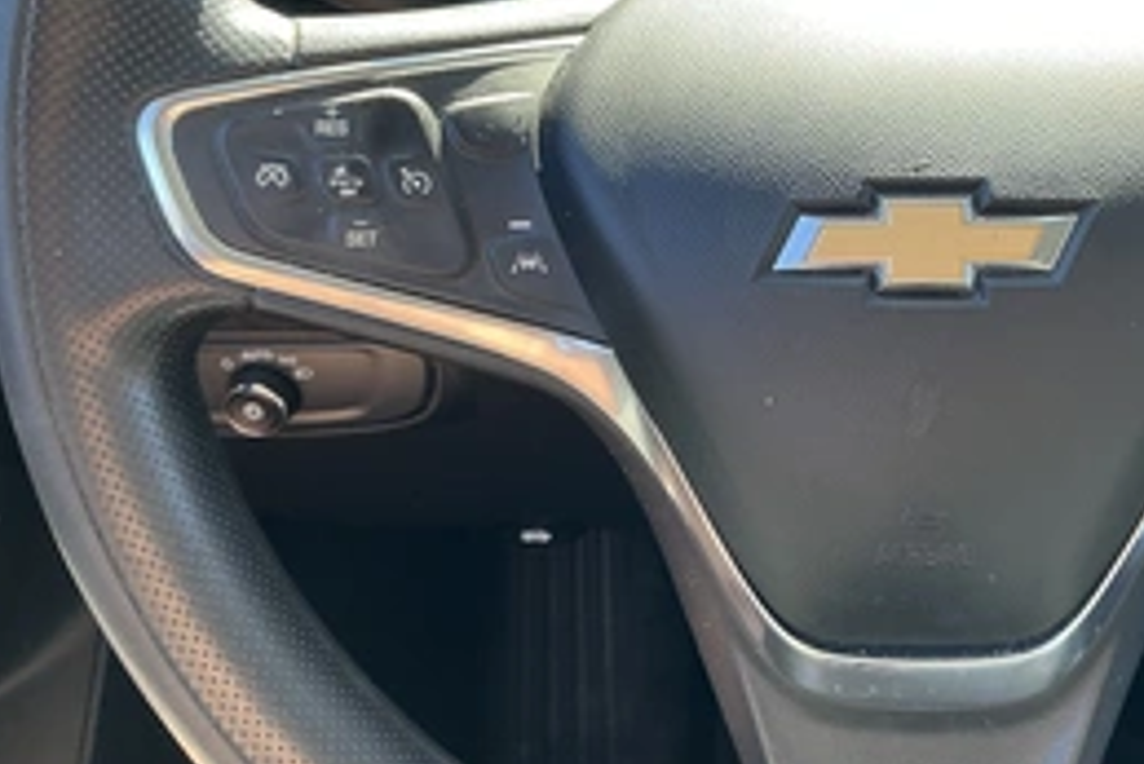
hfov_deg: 42.2
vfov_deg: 29.5
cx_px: 866
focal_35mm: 45
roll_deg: +1.9
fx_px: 1431
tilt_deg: -29.6
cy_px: 216
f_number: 1.8
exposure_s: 1/122
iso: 40
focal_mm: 3
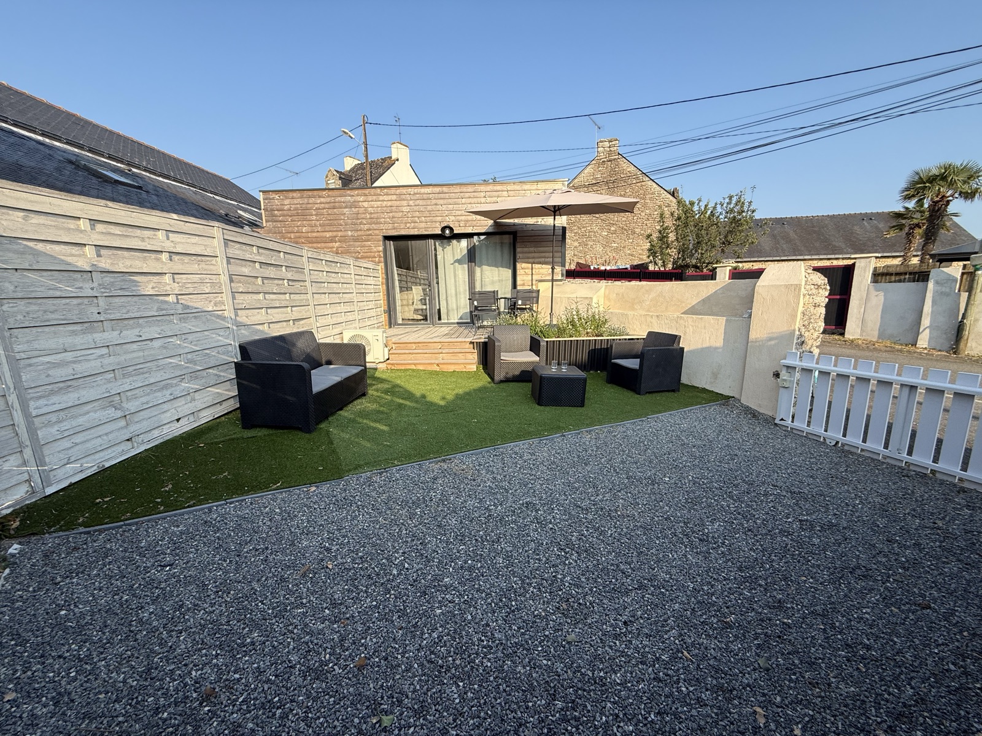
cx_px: 491
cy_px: 368
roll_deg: +1.4
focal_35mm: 14
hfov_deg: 102.1
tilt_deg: -9.6
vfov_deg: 85.7
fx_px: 397
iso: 50
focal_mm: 2.22
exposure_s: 1/876
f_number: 2.2
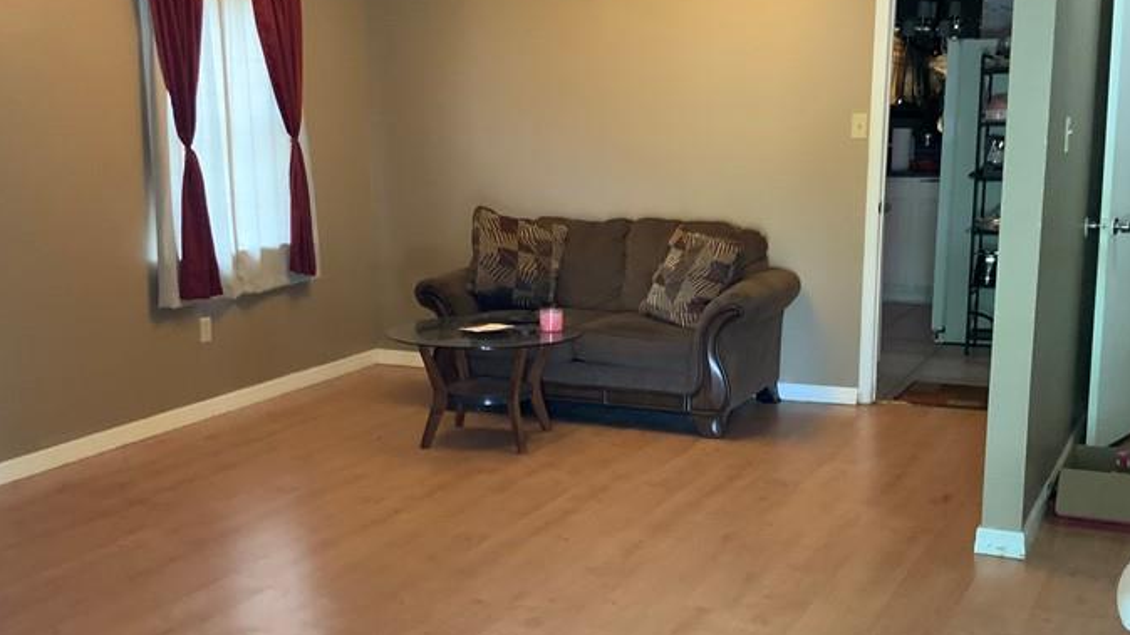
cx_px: 531
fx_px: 1438
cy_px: 404
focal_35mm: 48
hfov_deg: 42.9
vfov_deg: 24.8
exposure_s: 1/40
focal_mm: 3
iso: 200
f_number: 1.8
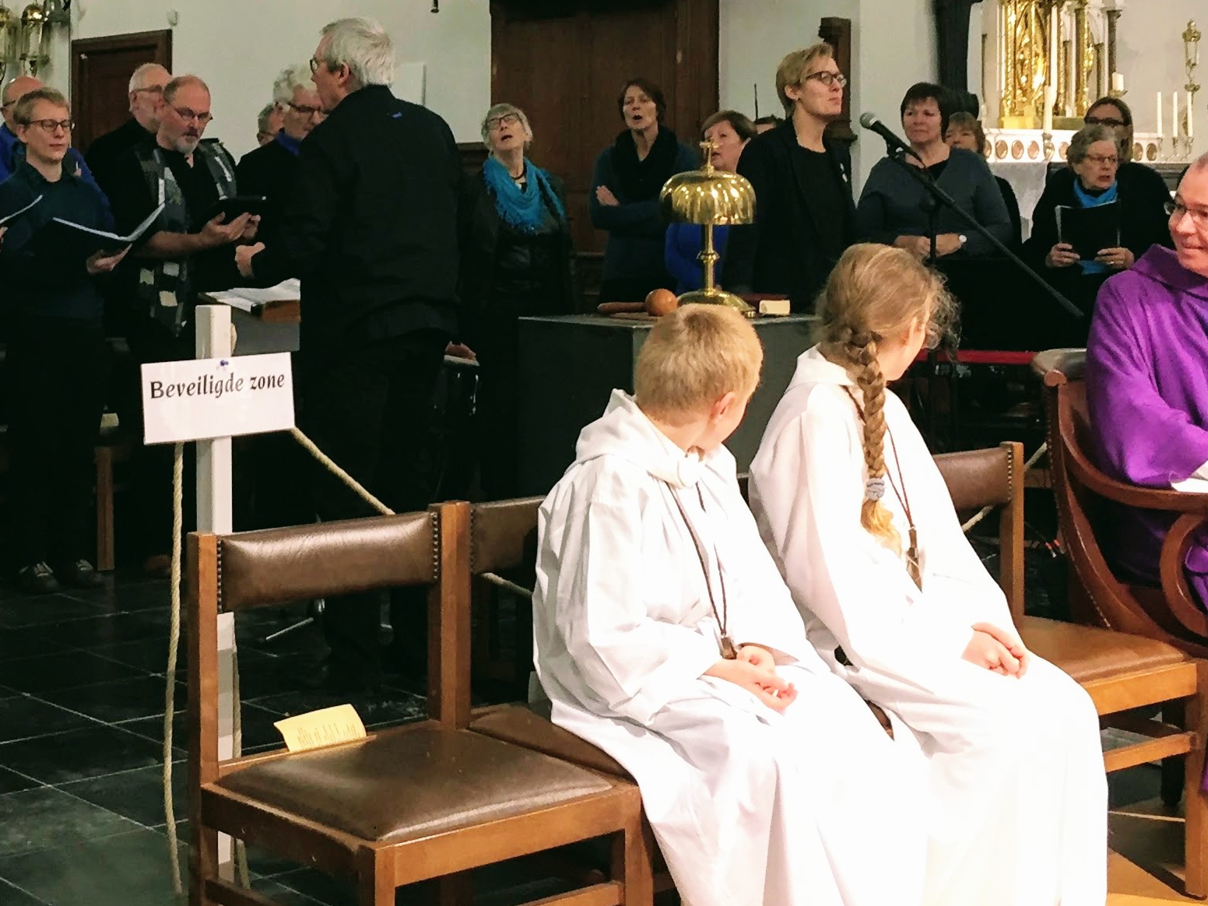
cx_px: 290
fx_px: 2129
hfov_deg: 31.1
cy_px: 210
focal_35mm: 61
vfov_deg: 23.7
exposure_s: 1/33
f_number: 2.2
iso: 125
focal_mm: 4.15
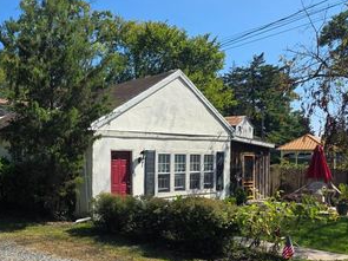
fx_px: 392
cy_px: 178
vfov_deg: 36.4
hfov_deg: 46.1
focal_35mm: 39
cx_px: 84
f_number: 1.7
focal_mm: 6.25
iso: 80
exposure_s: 1/5017
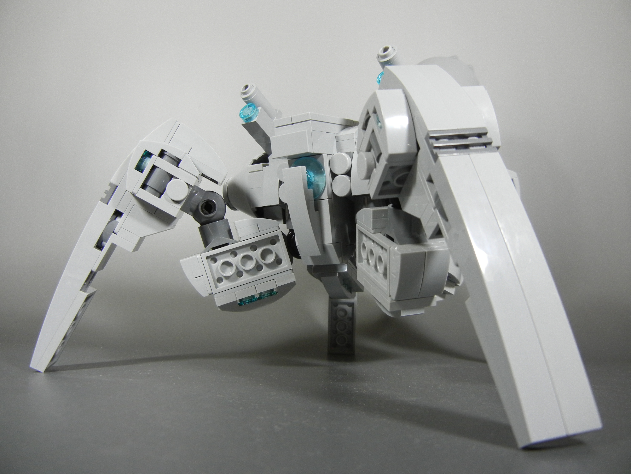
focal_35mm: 30
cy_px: 237
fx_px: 547
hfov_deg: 60.0
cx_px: 316
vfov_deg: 46.8
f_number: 3.5
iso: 400
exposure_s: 1/48.8
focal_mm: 5.4
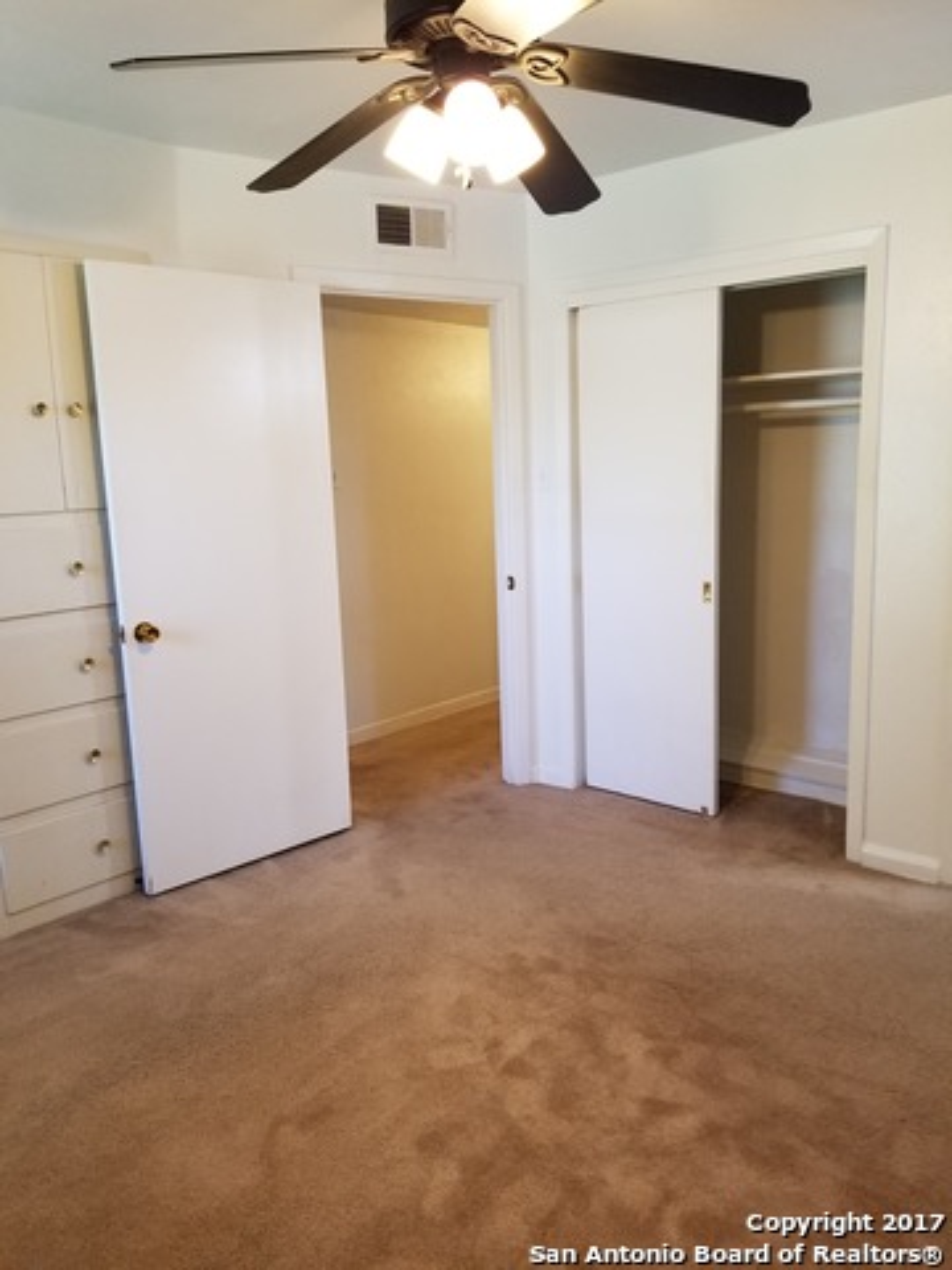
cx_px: 476
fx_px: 953
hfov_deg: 53.1
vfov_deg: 67.3
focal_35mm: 26
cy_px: 635
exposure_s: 1/40
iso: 200
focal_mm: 4.25
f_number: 1.7
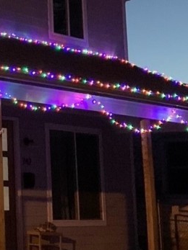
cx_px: -160
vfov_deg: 17.0
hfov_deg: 11.8
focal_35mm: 115
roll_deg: -0.8
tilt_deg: +9.6
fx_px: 833
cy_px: 46
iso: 2000
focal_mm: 4.25
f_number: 1.8
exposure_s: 1/15
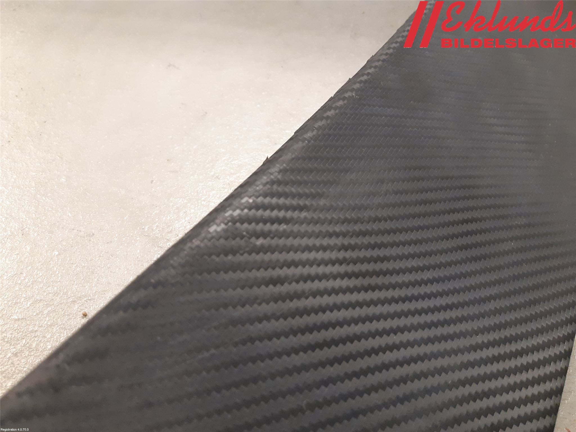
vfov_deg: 53.1
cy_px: 216
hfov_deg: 67.3
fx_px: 433
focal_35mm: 26
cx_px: 288
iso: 250
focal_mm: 3.93
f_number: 1.7
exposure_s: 1/60
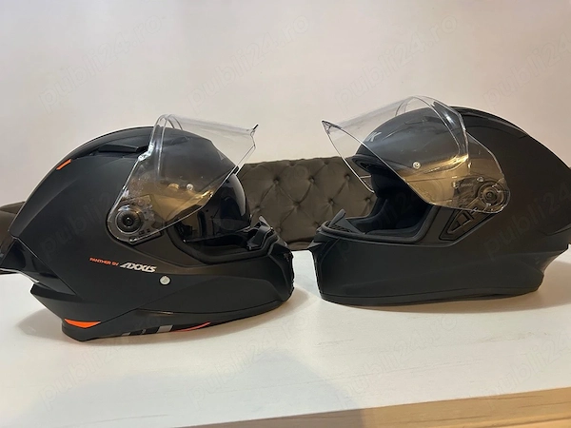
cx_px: 286
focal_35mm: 26
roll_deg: +4.4
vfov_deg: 53.1
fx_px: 429
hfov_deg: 67.3
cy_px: 214
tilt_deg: -6.8
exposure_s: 1/33
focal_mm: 5.7
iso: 400
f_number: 1.5
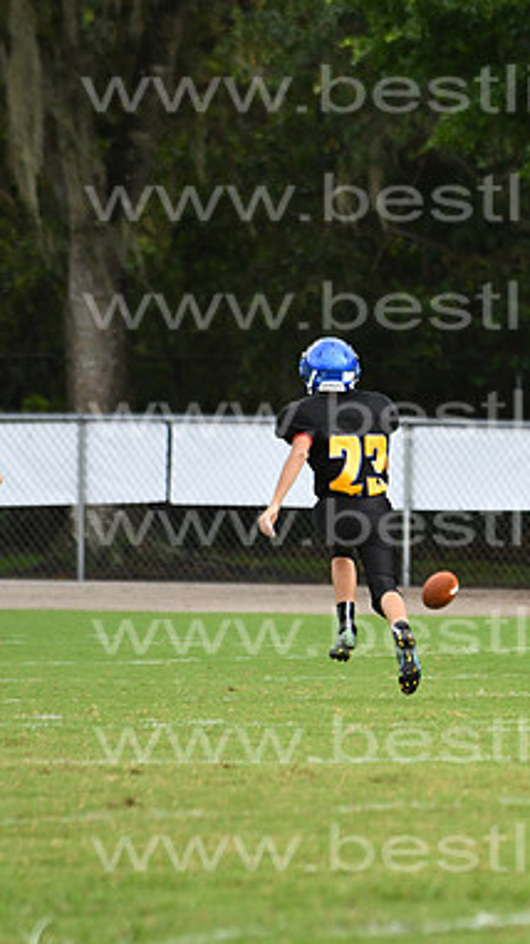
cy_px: 474
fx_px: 8379
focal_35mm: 335
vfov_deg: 6.4
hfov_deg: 3.6
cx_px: 654
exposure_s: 1/2500
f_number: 3.5
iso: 800
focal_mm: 140
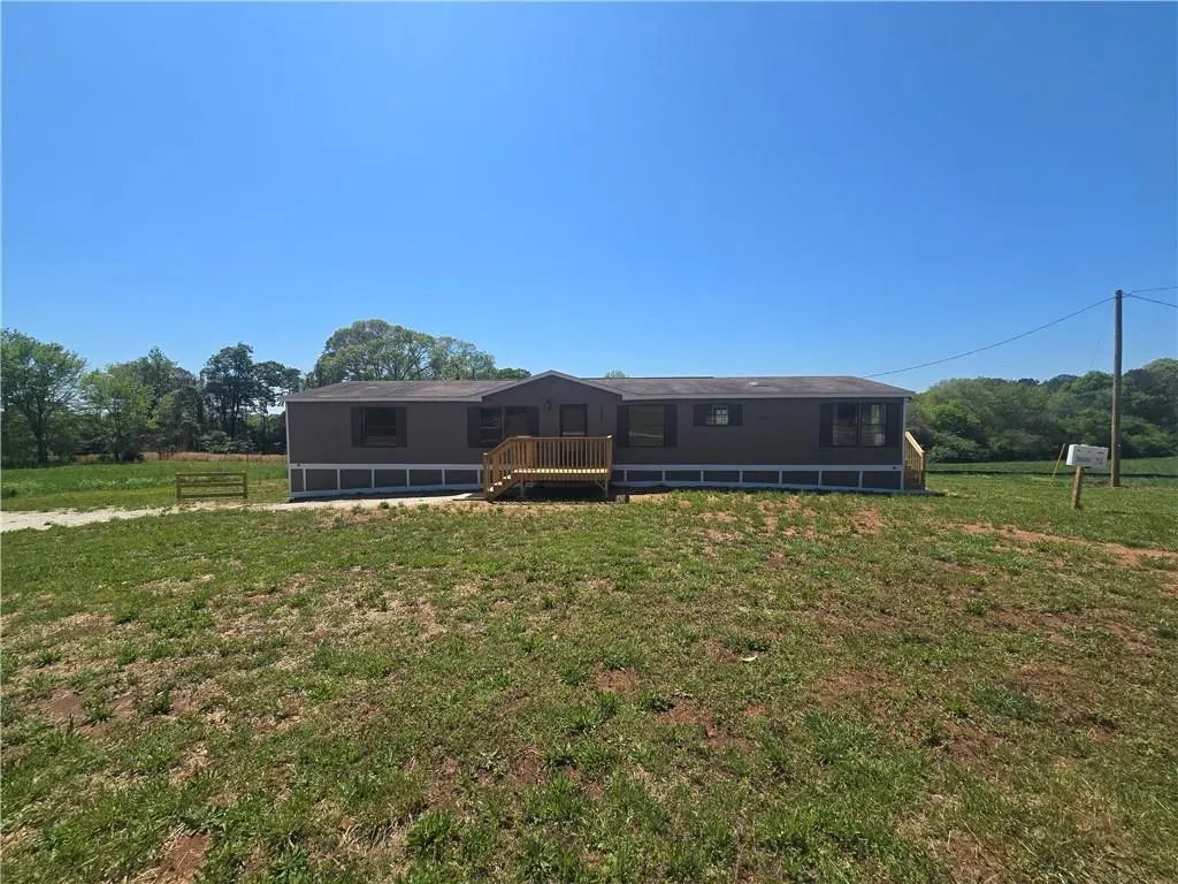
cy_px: 442
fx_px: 442
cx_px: 589
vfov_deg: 89.9
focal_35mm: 13
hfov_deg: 106.2
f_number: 2.2
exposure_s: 1/2745
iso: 50
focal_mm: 2.2
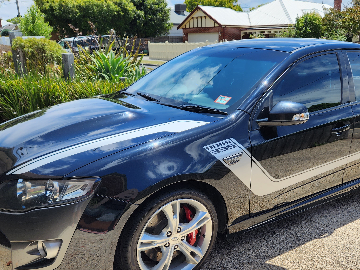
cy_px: 182
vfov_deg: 41.2
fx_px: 354
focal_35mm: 34
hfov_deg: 53.8
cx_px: 203
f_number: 1.8
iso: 20
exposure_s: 1/1584
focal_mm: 5.4
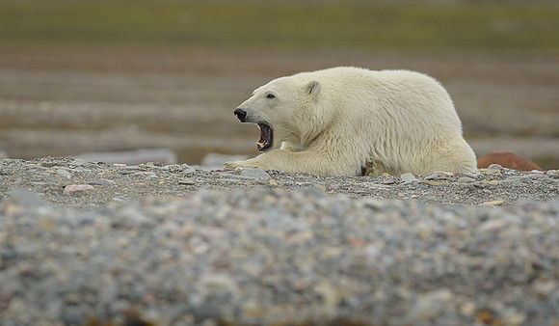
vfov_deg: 2.2
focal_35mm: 562
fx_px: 8405
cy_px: 124
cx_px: 303
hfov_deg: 3.8
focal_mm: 500
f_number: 7.1
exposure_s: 1/2000
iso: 1600
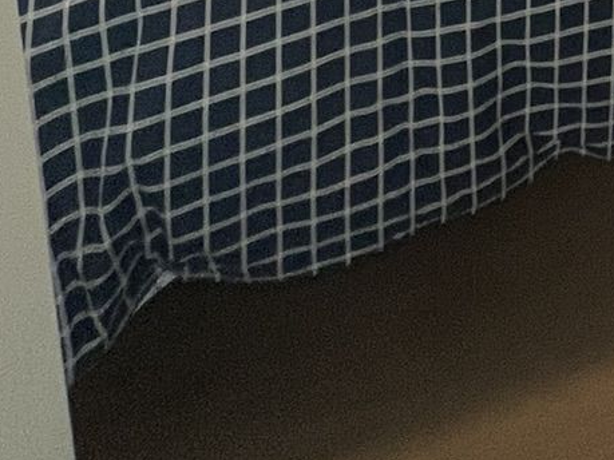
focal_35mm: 58
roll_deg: -0.8
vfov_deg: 13.5
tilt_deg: -8.5
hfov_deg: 23.7
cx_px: 997
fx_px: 1029
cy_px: -754
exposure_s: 1/100
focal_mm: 1.57
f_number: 1.8
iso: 160
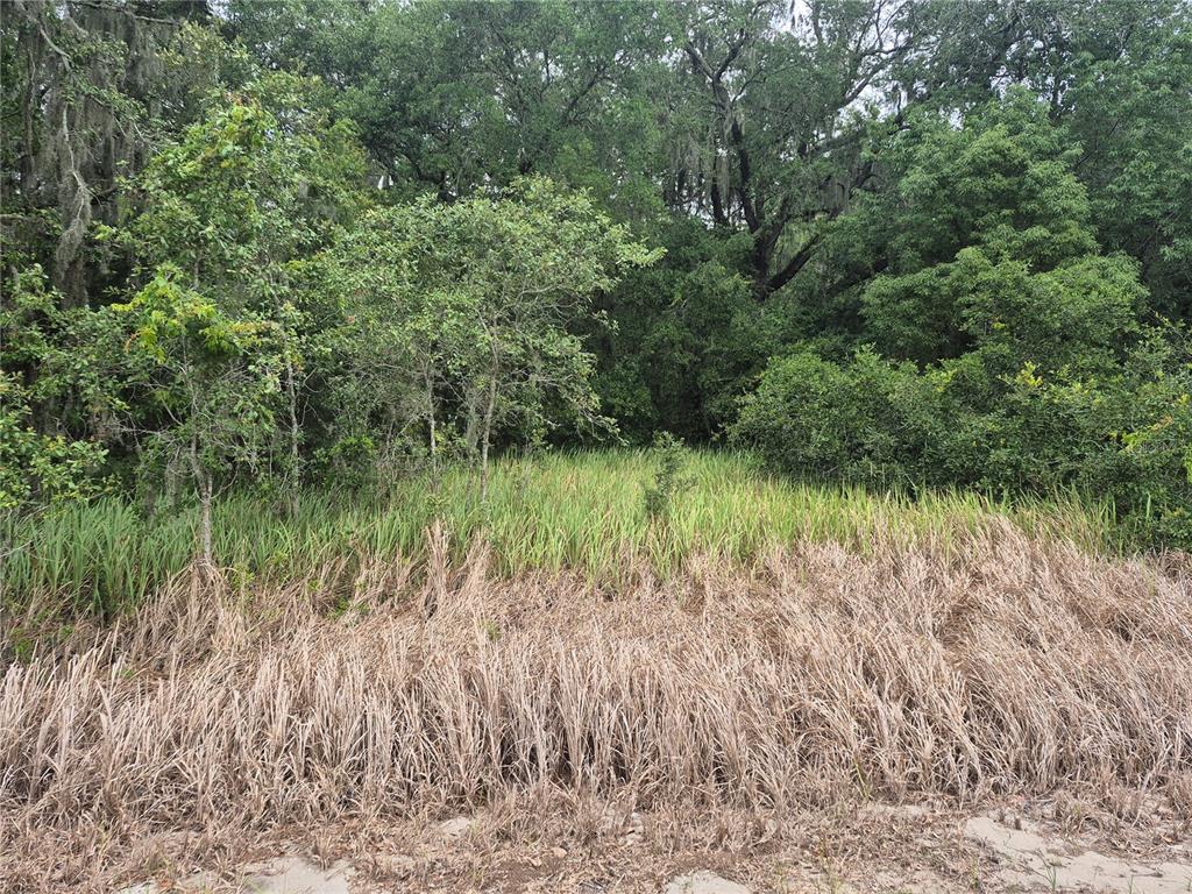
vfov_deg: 58.9
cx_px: 596
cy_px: 447
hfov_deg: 73.9
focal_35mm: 23
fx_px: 792
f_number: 1.8
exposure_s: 1/798
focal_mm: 5.4
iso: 25
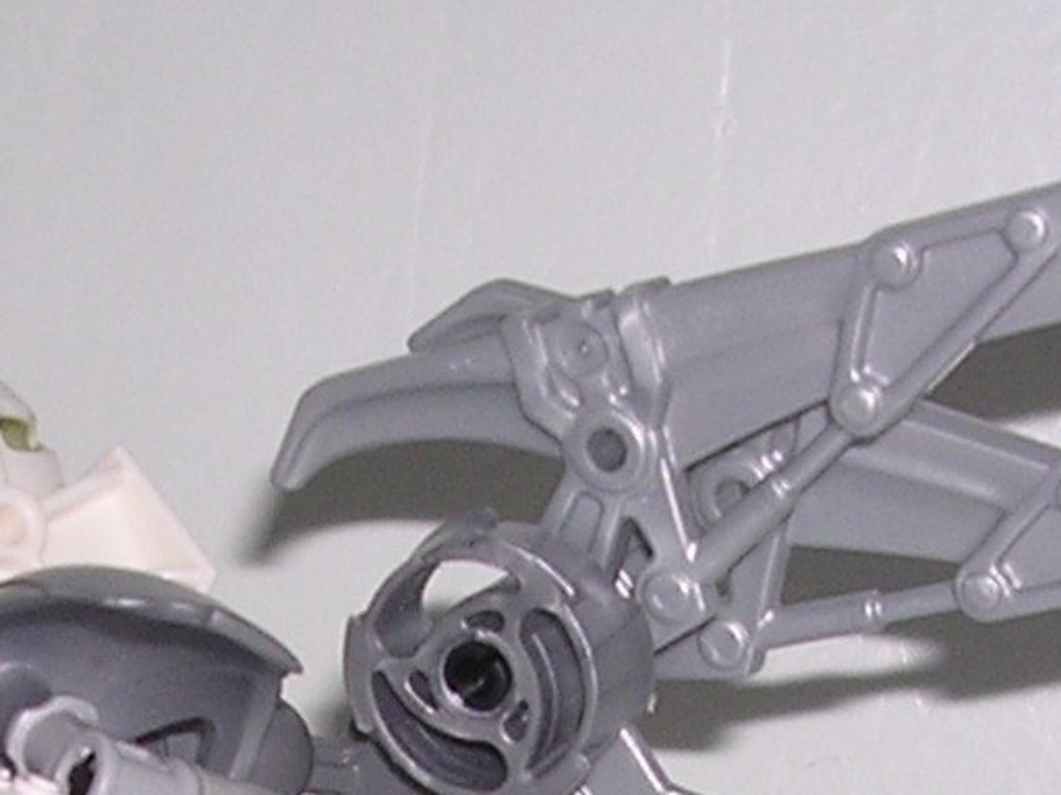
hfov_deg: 12.9
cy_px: 1424
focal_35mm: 152
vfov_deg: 9.3
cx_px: 259
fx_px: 4659
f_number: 2.8
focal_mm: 5.8
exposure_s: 1/60.1
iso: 100
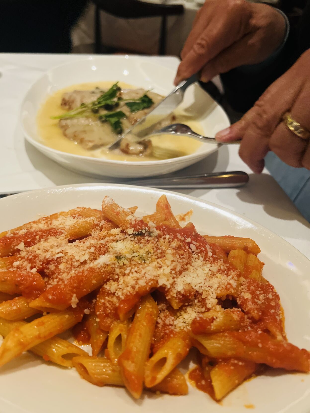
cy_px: 206
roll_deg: -3.5
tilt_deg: -36.9
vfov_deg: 67.3
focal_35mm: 26
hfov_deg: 53.1
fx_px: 310
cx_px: 155
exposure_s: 1/40
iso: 640
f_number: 1.5
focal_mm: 5.7
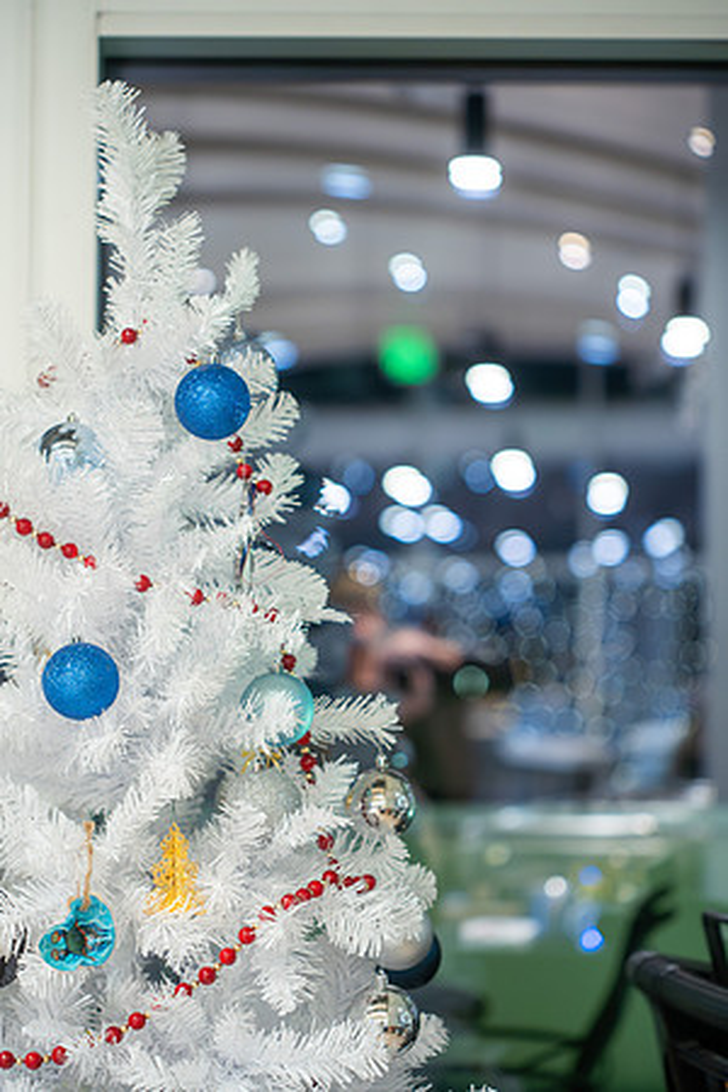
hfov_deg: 13.7
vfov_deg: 20.4
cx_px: 364
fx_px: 3033
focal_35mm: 100
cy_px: 546
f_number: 2.8
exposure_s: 1/25
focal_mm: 100
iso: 1600
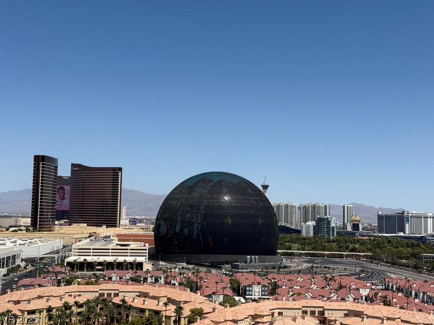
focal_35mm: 49
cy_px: 163
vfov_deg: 29.7
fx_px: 614
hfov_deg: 38.9
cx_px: 216
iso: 64
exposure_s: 1/7143
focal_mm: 6.76
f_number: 1.78
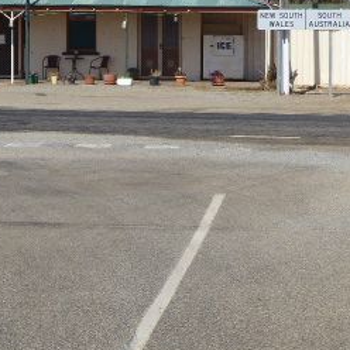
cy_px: 92
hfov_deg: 13.4
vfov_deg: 13.4
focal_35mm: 130
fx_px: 1487
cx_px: 137
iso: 80
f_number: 4.1
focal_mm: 9.6
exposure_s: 1/1000
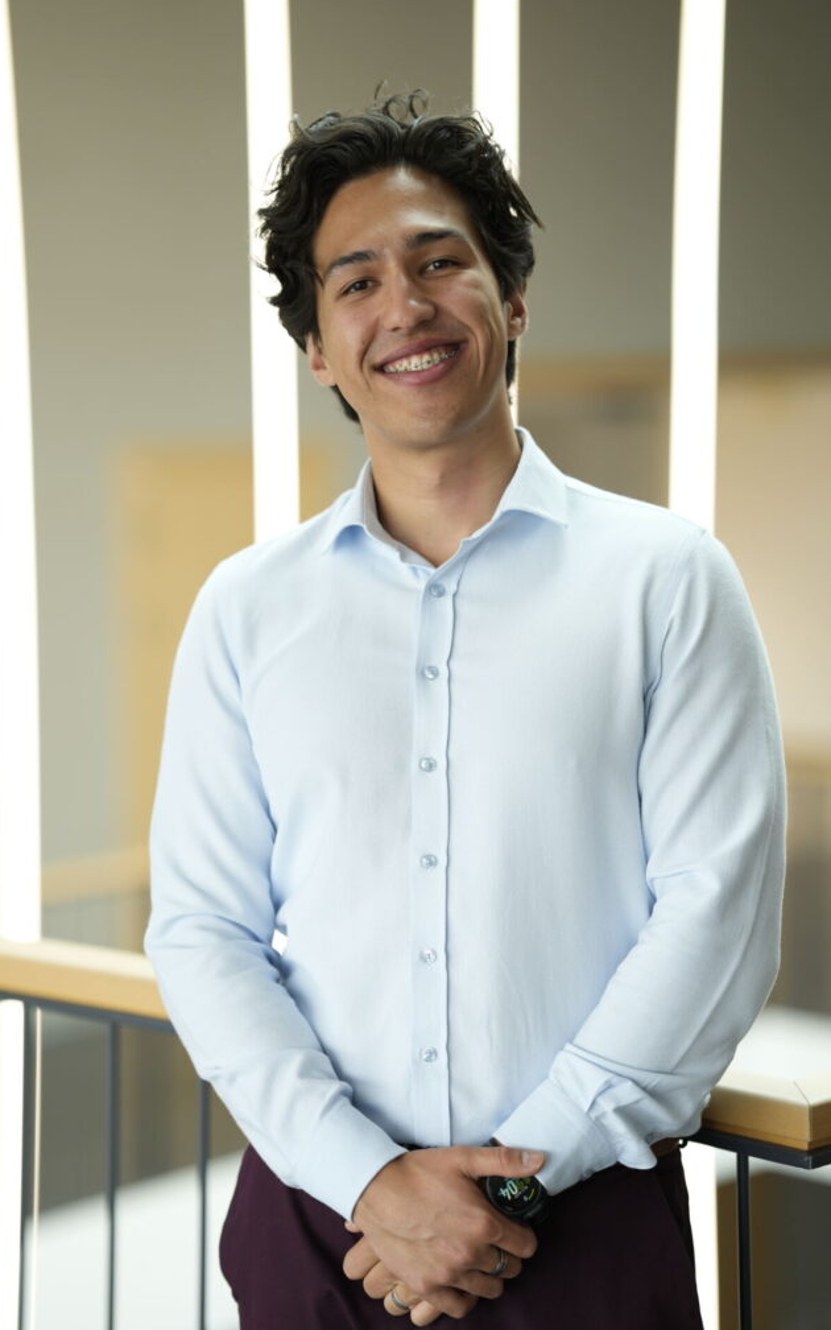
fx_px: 3189
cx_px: 412
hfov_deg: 14.8
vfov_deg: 23.6
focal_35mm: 88
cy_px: 666
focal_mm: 85
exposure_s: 1/125
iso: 100
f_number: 1.8
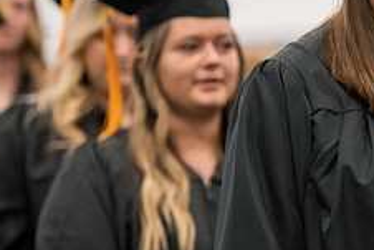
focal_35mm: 359
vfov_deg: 3.8
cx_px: 427
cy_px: 32
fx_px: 3732
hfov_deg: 5.7
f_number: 3.2
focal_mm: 140
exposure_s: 1/200
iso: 3200
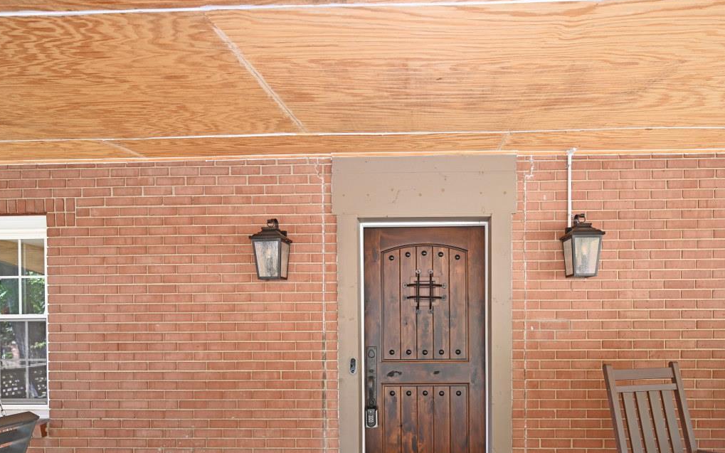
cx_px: 409
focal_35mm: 21
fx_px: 415
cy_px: 336
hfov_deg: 81.9
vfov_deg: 54.7
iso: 220
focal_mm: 14
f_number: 4
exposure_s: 1/60
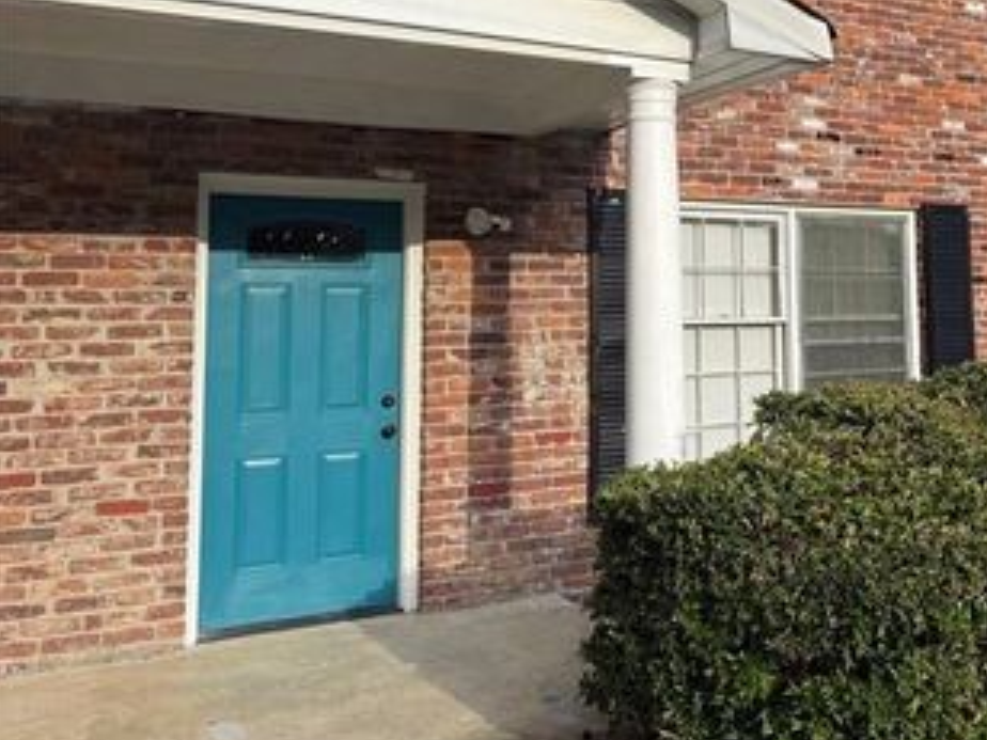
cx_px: 795
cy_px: 213
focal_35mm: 39
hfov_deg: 45.4
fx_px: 1112
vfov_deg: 36.2
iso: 80
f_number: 1.78
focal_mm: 6.76
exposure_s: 1/1156
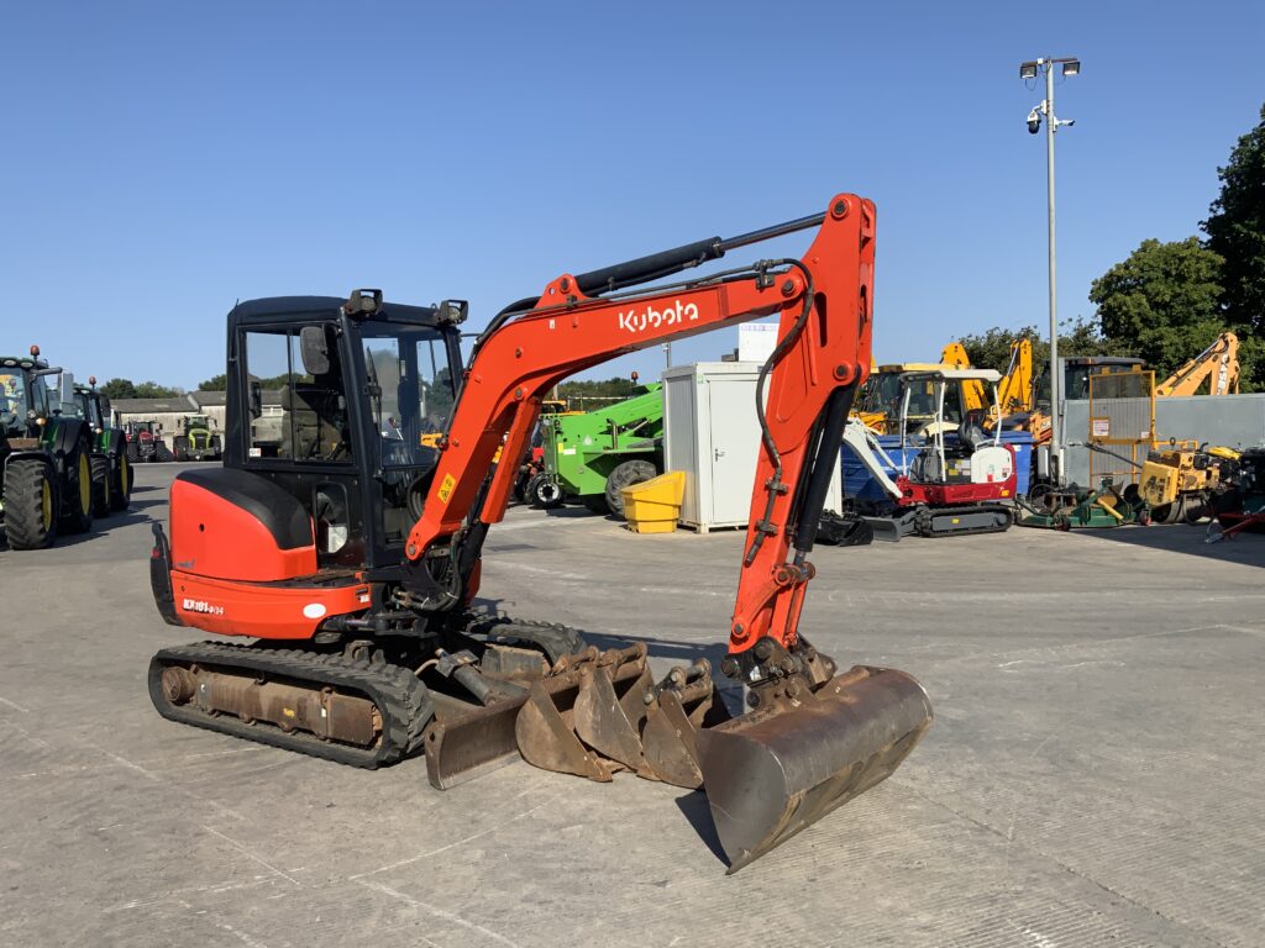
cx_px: 632
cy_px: 474
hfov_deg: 61.7
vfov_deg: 48.2
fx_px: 1060
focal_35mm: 29
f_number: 1.8
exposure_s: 1/2058
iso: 16
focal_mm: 3
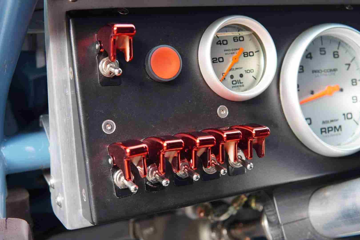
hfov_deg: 43.6
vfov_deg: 29.9
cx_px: 180
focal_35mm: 45
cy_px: 120
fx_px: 450
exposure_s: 1/60
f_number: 4
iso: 400
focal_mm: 30
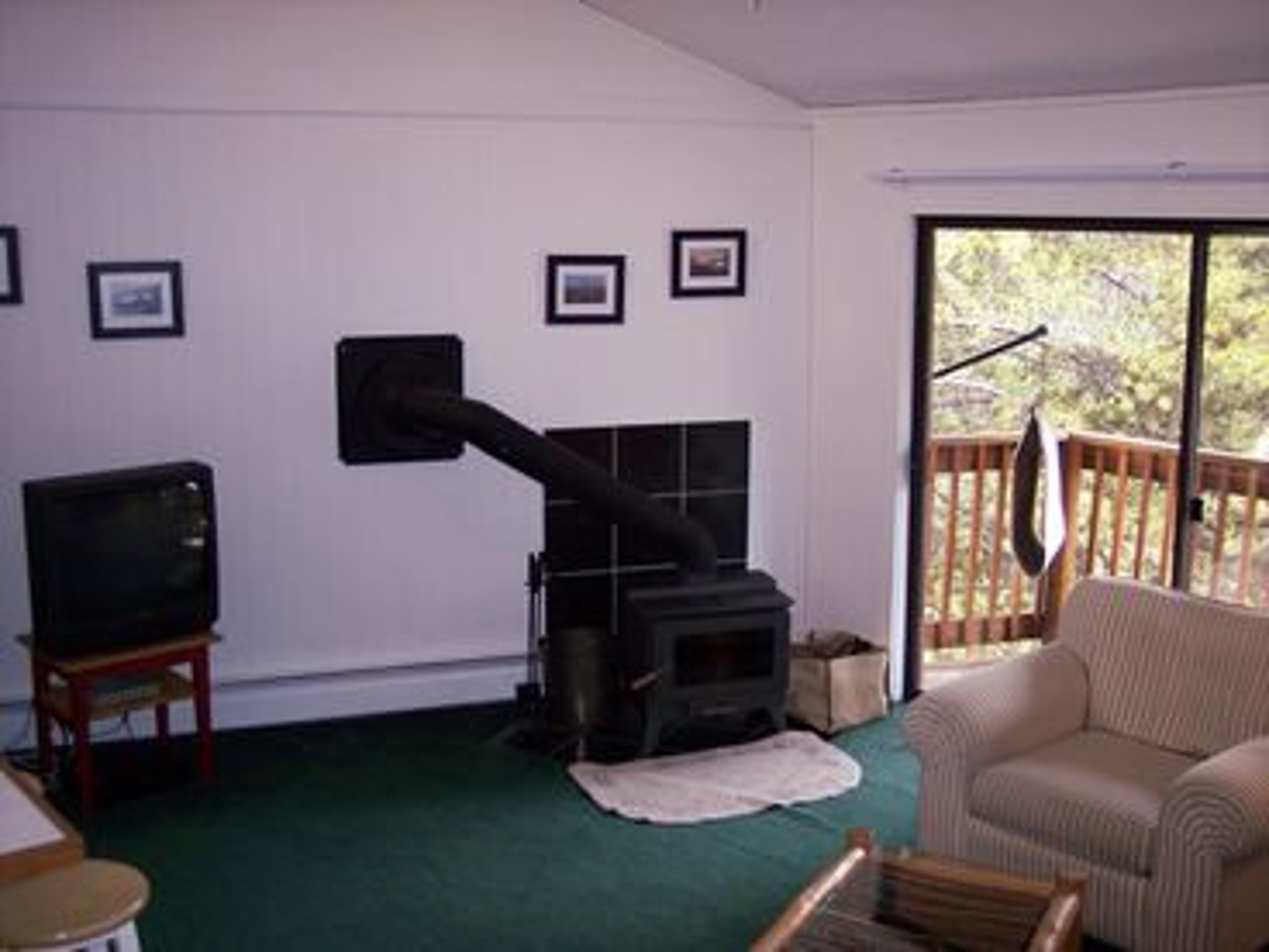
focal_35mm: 39
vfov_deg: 36.8
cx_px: 634
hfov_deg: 47.9
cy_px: 476
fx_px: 1430
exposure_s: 1/60
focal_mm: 8
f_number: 2.8
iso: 140
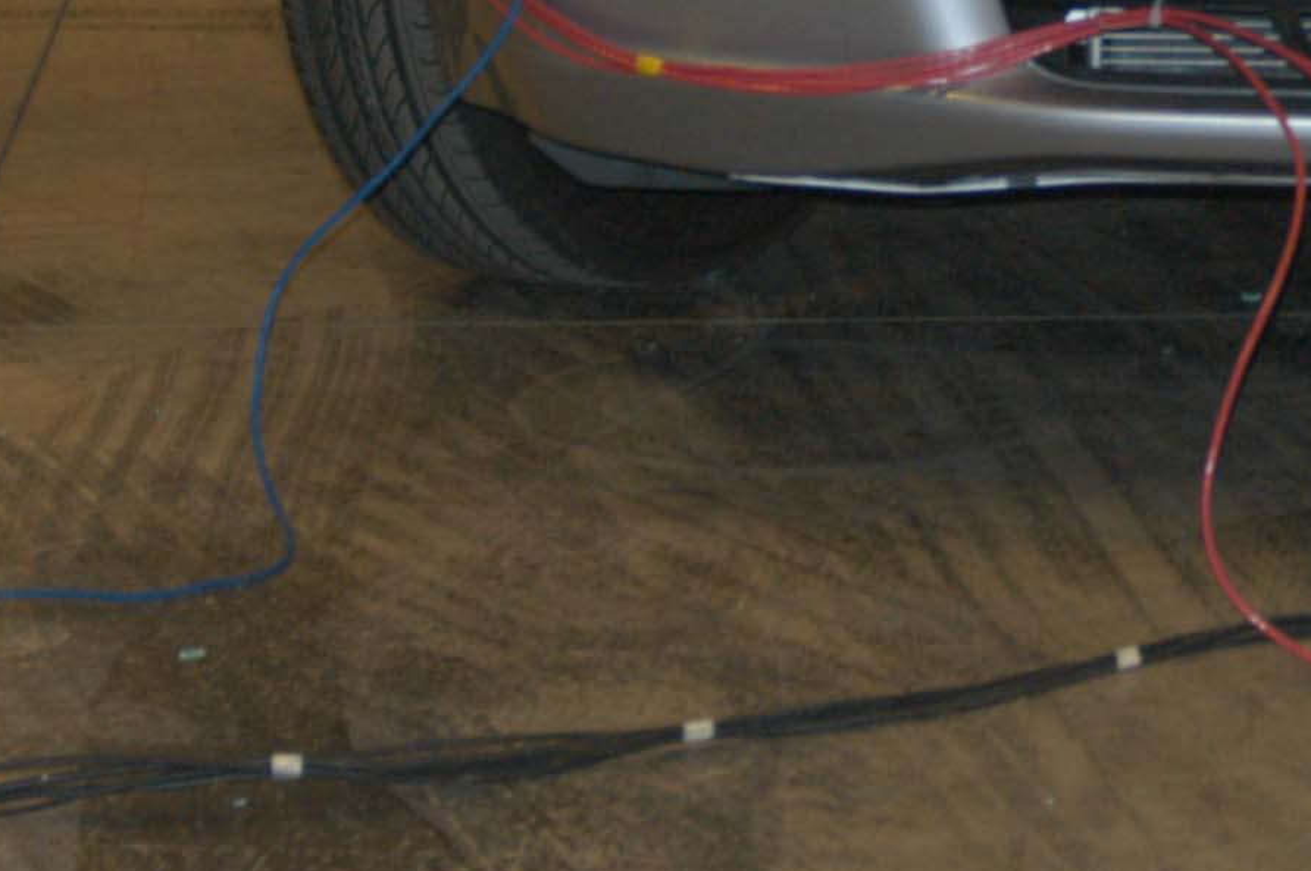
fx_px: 9205
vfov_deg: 5.4
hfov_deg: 8.1
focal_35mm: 253
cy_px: -307
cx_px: 1605
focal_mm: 50
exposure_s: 1/60
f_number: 5.6
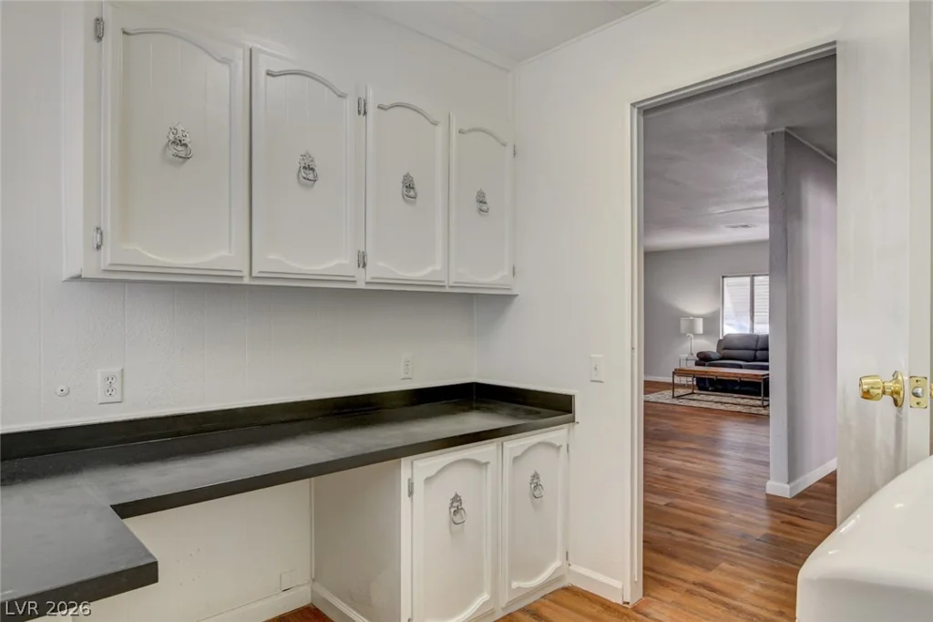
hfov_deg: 81.2
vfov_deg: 59.5
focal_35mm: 21
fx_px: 544
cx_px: 466
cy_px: 311
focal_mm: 14
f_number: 9
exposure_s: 1/8
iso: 640
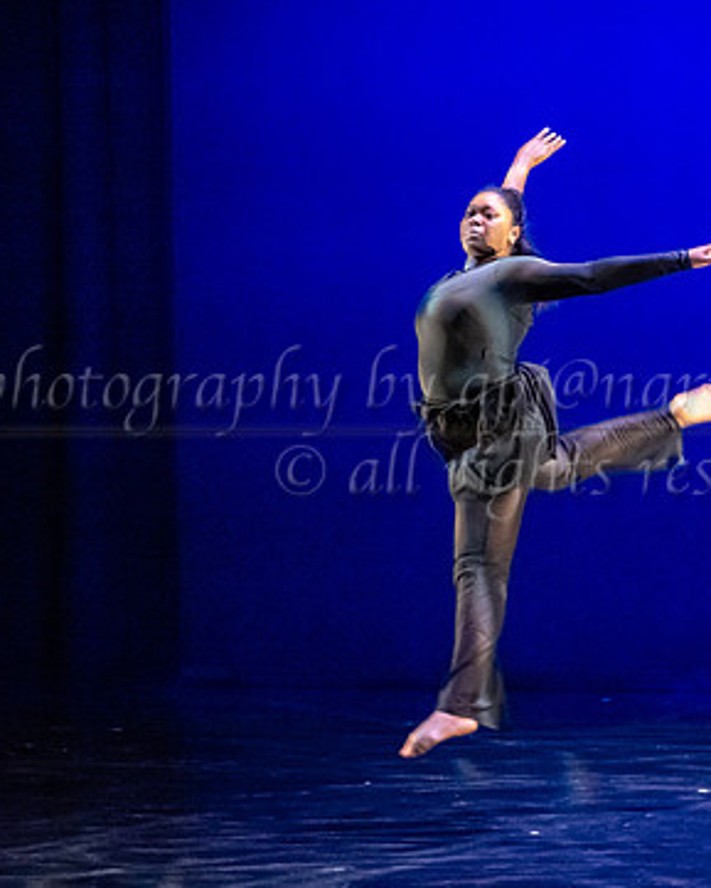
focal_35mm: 126
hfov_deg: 12.1
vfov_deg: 15.3
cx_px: 682
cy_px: 483
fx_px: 3313
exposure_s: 1/250
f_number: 2.8
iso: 6400
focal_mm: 70
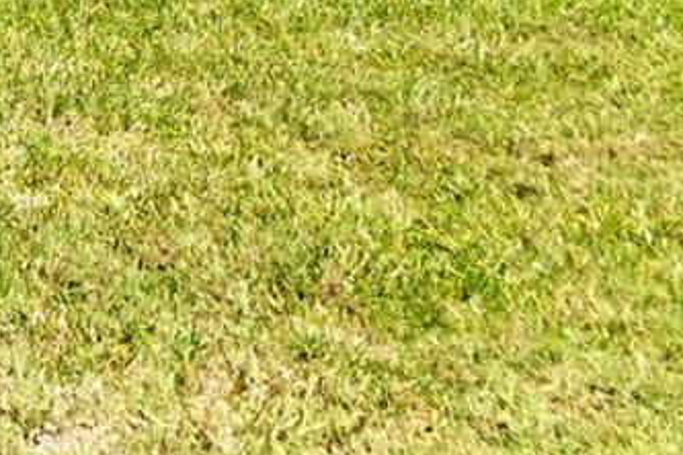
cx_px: -105
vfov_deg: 15.7
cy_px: -400
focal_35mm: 72
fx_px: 1366
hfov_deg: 25.6
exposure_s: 1/640
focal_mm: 10
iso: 100
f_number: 4
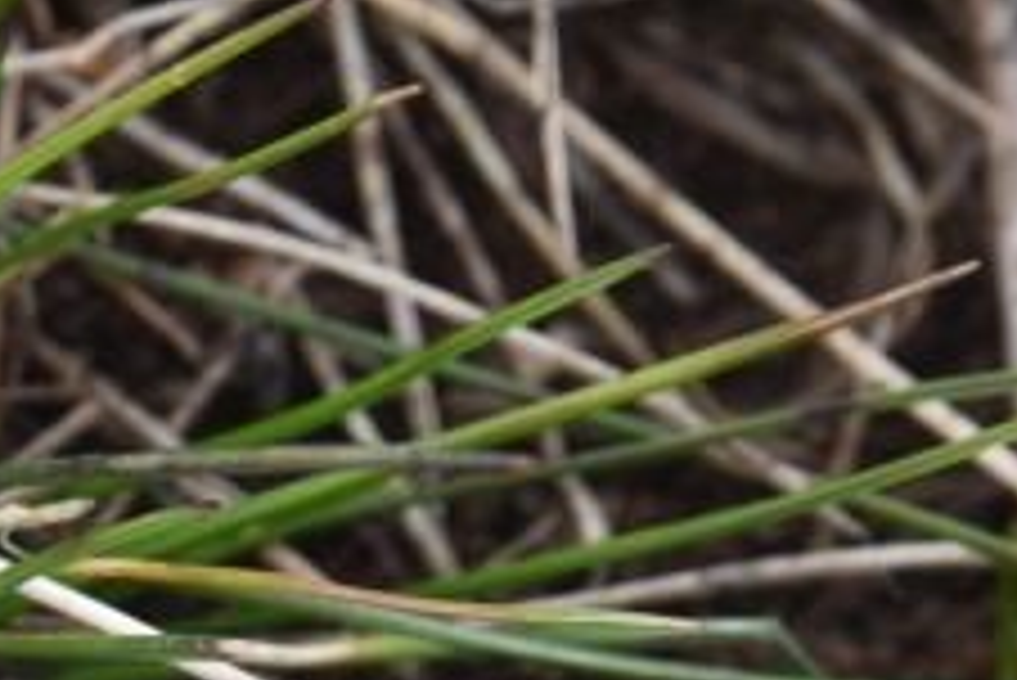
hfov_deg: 5.0
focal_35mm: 414
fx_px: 11703
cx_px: -76
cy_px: 1151
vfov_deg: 3.3
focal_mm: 72
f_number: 10
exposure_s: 1/160
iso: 320
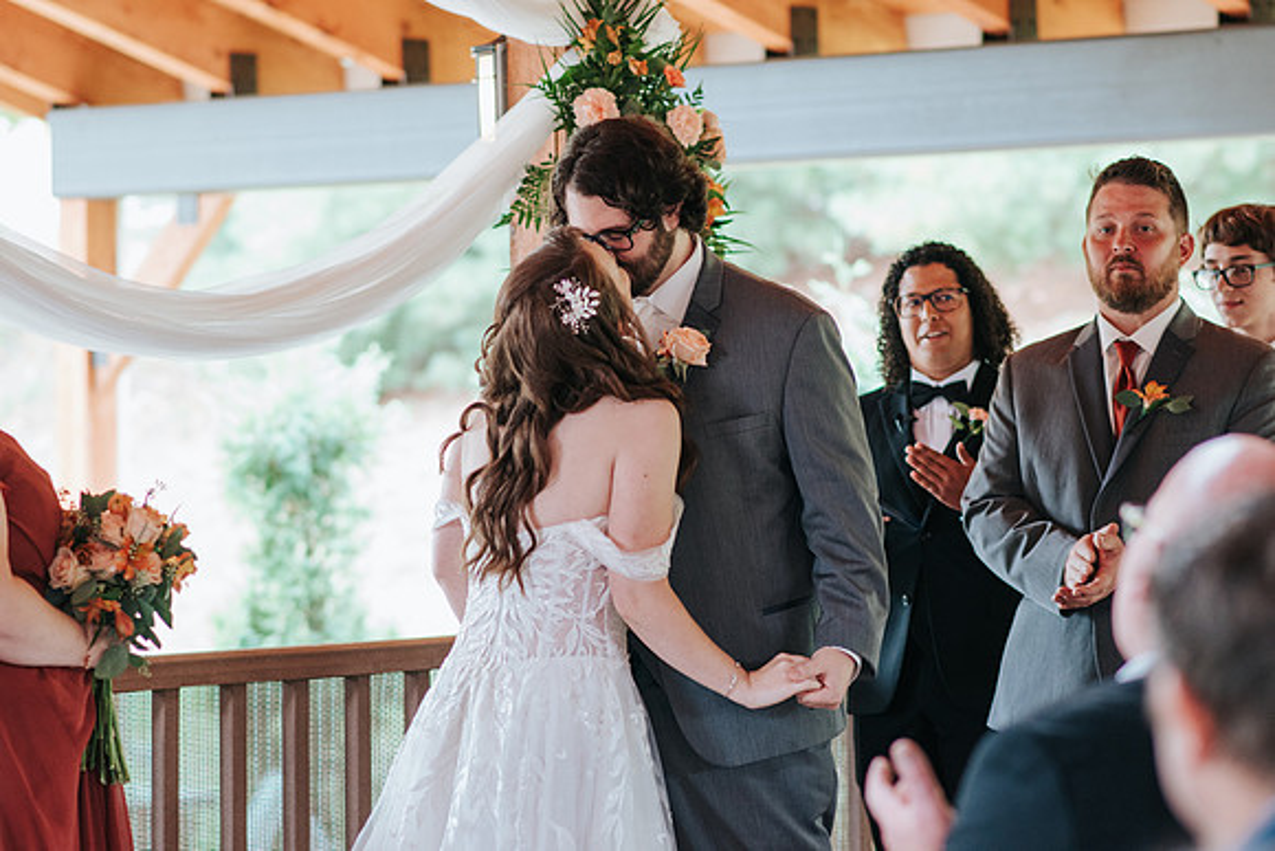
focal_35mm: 128
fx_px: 4516
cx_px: 638
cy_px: 426
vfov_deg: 10.8
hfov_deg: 16.1
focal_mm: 85
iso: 800
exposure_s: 1/250
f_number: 2.8
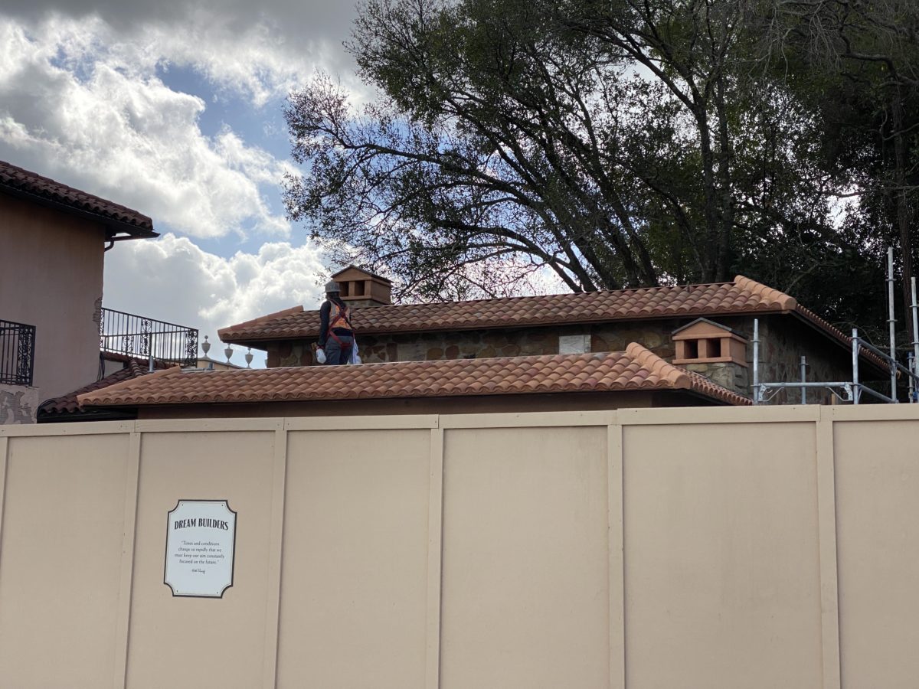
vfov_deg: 28.0
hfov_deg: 36.8
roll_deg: -1.7
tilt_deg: +8.5
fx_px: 1381
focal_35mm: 52
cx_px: 460
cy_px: 344
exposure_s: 1/1229
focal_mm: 6
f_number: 2
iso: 20
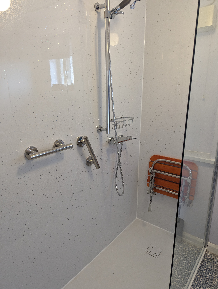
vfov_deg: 71.5
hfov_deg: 56.9
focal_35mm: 24
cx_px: 109
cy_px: 144
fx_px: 201
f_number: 1.85
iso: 491
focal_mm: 6.81
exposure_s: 1/100
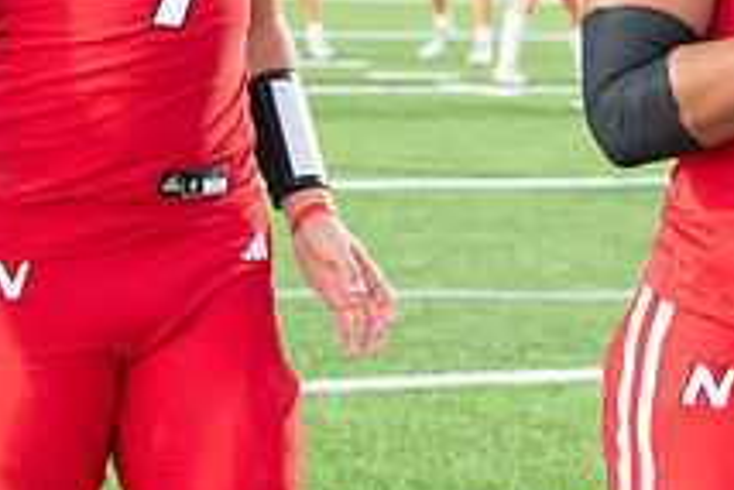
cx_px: 412
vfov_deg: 6.0
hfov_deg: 8.9
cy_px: 46
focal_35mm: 230
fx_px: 4692
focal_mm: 85
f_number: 5.6
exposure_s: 1/320
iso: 8000
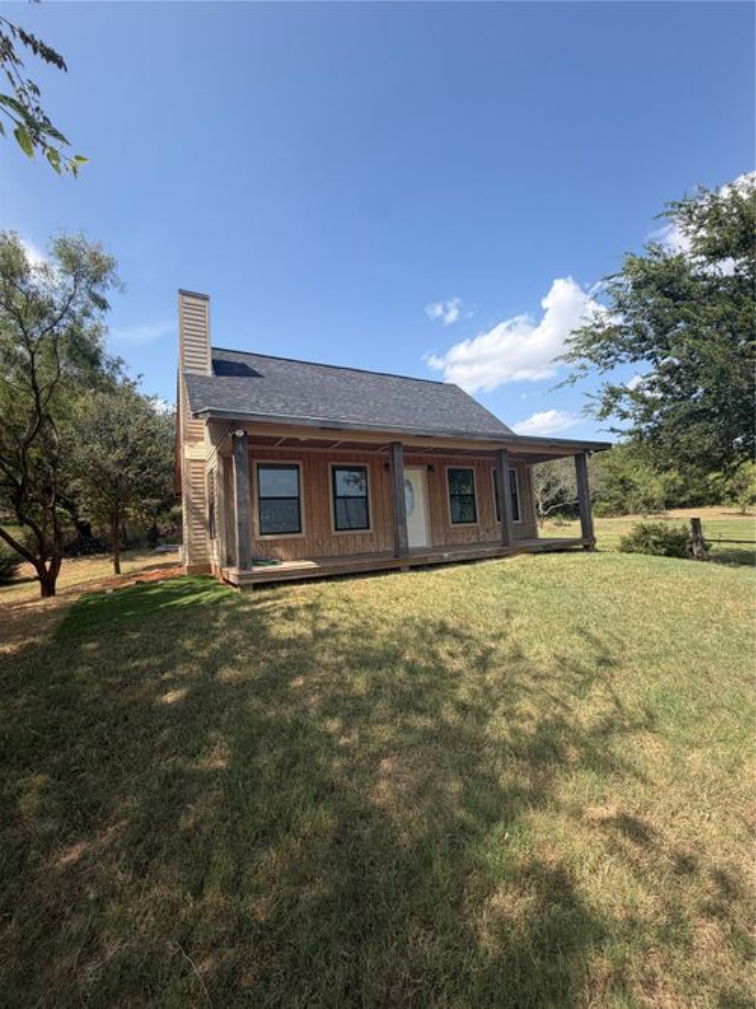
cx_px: 378
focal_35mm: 14
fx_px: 408
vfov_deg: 102.1
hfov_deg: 85.7
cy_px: 504
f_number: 2.2
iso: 32
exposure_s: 1/770
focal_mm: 2.22
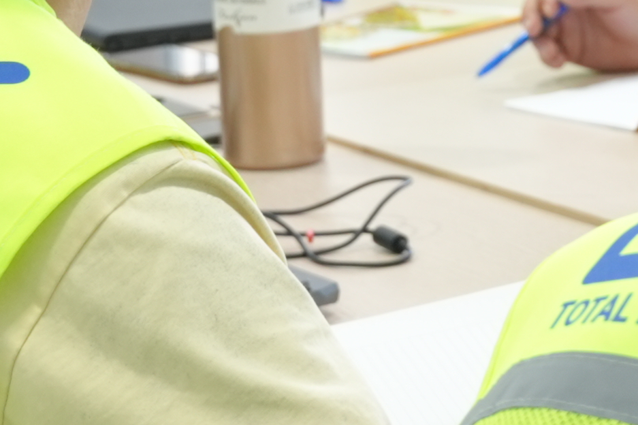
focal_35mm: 218
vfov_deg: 6.2
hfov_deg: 9.4
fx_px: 3857
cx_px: 633
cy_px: -205
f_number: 3.5
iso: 500
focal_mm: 29.1
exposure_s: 1/125
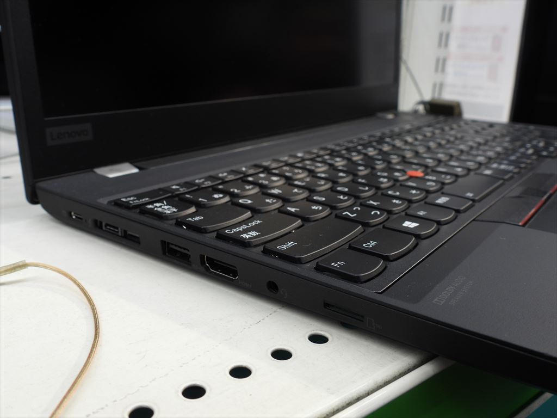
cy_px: 209
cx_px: 278
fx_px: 531
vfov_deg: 42.9
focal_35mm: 33
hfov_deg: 55.4
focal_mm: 5.9
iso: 100
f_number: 3.2
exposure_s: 1/40
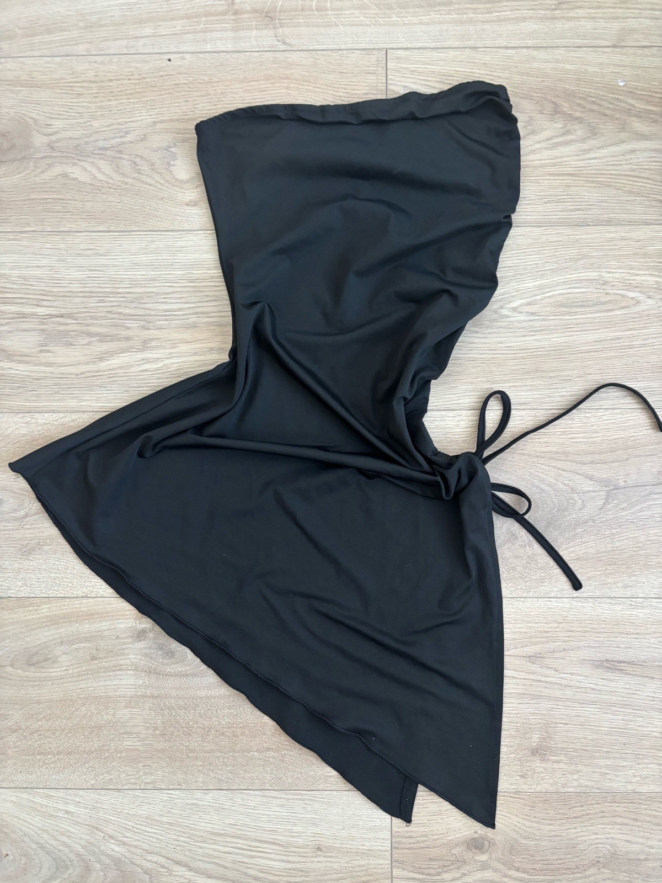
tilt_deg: -86.5
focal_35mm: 26
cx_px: 331
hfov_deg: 53.1
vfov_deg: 67.3
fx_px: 663
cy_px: 442
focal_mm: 5.96
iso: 320
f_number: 1.6
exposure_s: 1/60
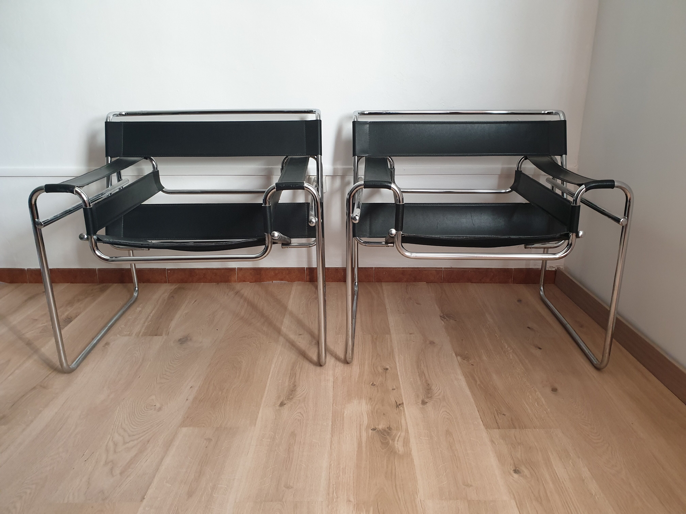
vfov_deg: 53.1
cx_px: 343
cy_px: 257
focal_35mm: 26
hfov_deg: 67.3
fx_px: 515
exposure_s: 1/30
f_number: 2.4
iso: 250
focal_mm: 4.3
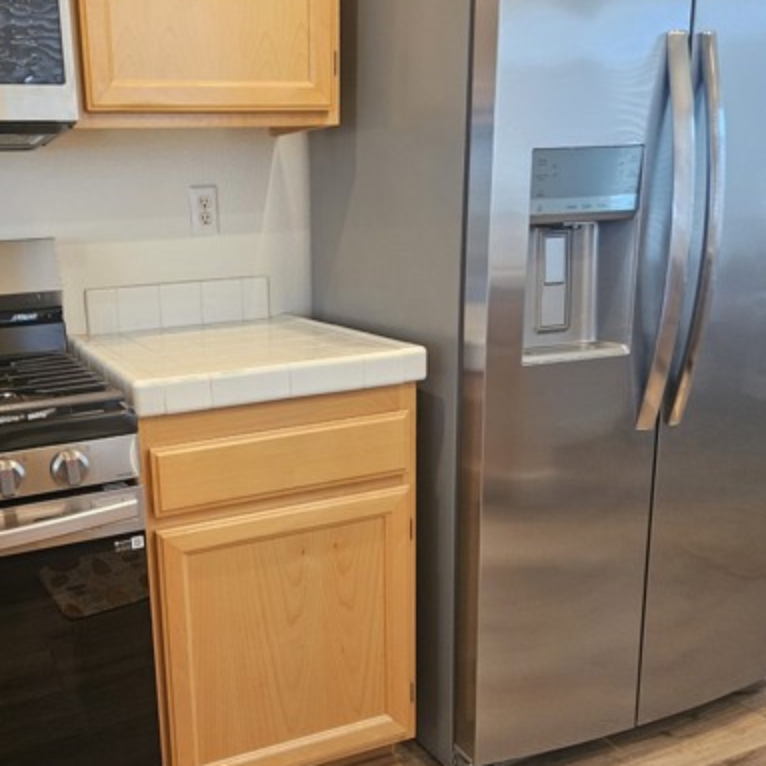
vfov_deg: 48.4
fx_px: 851
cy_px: 388
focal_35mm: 34
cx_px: 216
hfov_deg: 47.1
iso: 500
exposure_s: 1/120
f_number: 1.8
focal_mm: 5.4
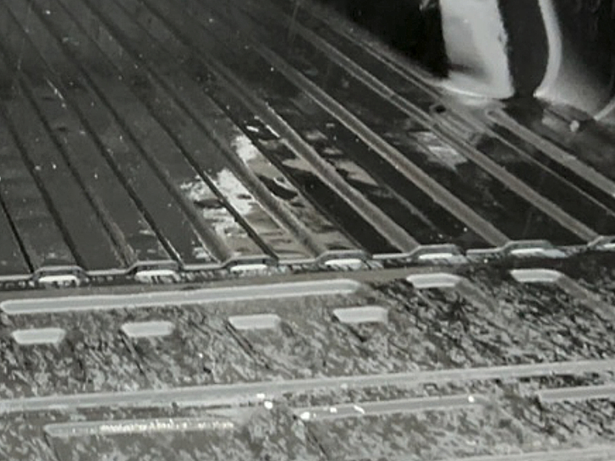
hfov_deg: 27.7
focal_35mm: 66
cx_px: 0
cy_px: 255
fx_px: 1172
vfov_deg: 22.2
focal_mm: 3
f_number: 1.8
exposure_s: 1/60
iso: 125
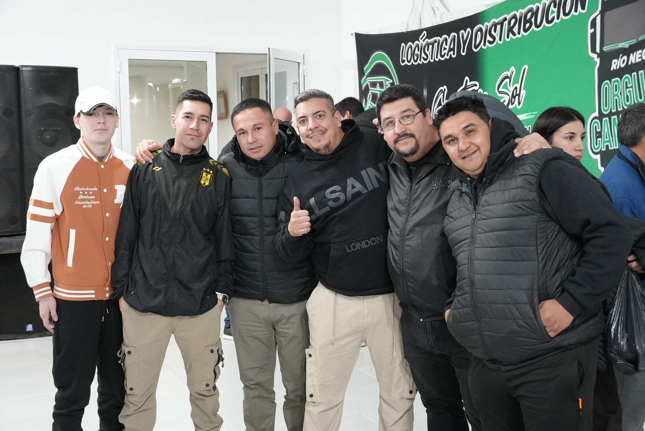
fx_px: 860
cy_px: 216
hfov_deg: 41.1
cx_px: 322
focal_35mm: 48
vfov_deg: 28.1
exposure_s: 1/160
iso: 6400
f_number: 4.5
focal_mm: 32
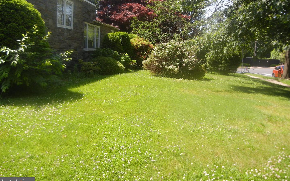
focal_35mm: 32
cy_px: 80
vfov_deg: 39.4
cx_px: 145
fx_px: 253
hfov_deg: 59.7
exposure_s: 1/490
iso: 160
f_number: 3.5
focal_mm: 5.4
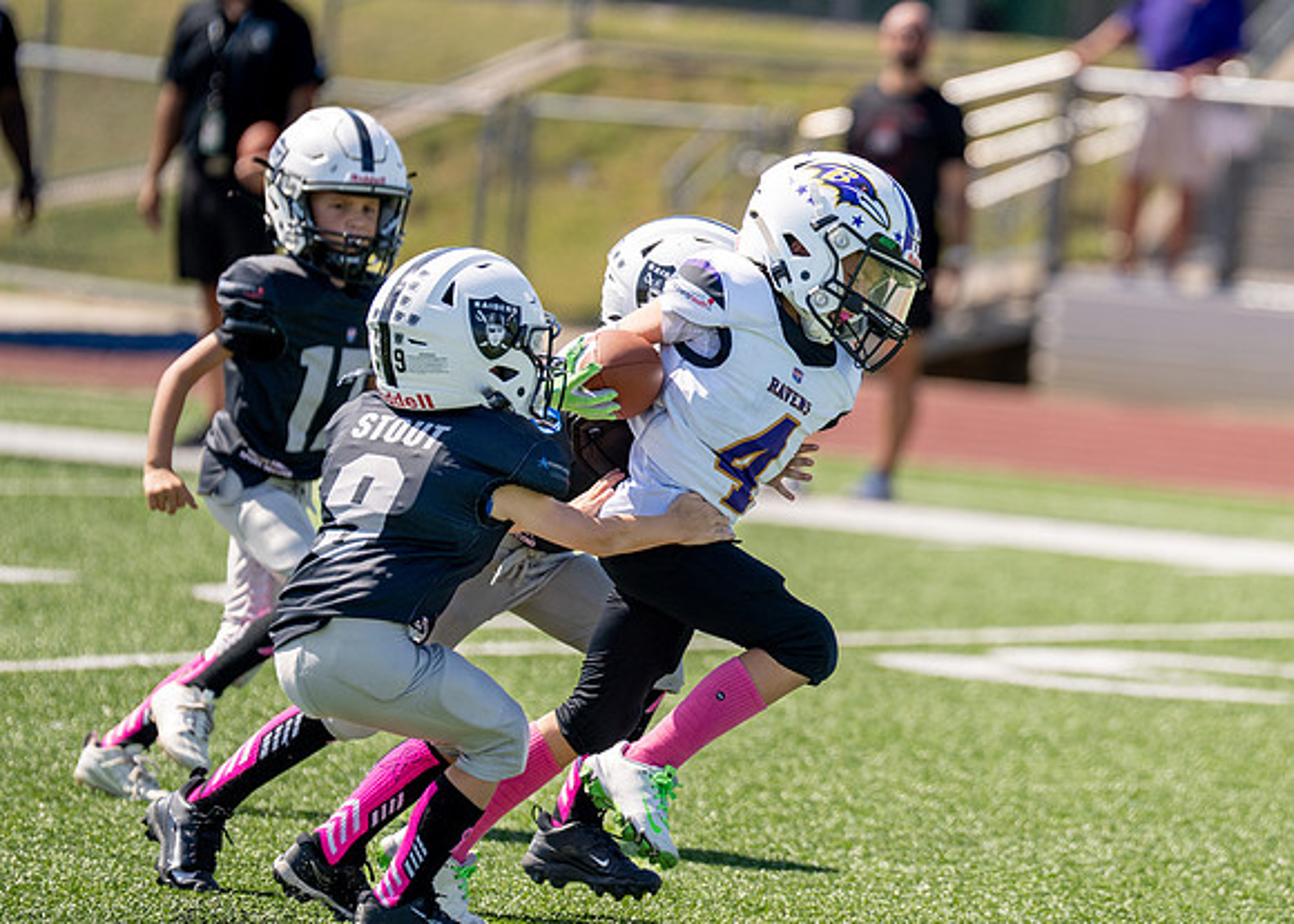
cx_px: 971
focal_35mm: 294
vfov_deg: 4.9
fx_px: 10807
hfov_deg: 6.8
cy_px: 399
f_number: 2.8
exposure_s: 1/3200
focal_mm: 200
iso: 200
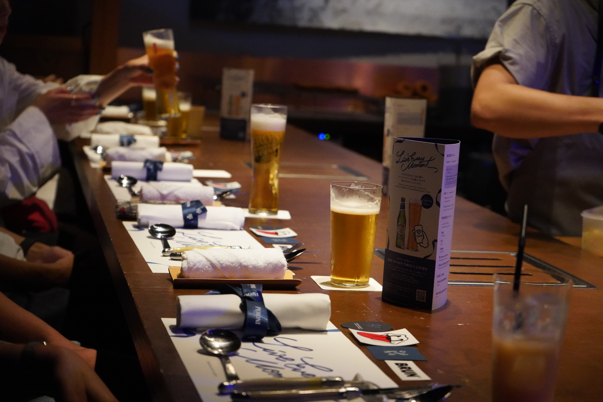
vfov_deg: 19.5
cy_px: 201
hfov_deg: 28.8
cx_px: 302
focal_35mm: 70
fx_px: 1172
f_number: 5.6
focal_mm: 70
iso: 12800
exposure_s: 1/160
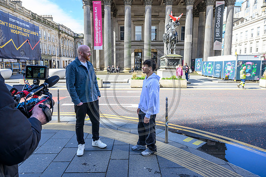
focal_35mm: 24
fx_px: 177
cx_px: 133
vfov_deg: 53.2
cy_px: 88
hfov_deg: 73.7
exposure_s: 1/500
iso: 500
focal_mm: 24
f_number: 6.3
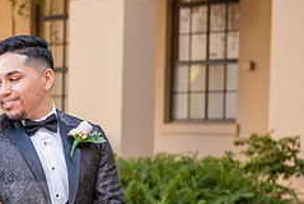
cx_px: -53
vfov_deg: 8.5
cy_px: 212
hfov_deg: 12.5
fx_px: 1353
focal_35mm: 160
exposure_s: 1/200
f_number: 4.5
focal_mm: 66
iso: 640
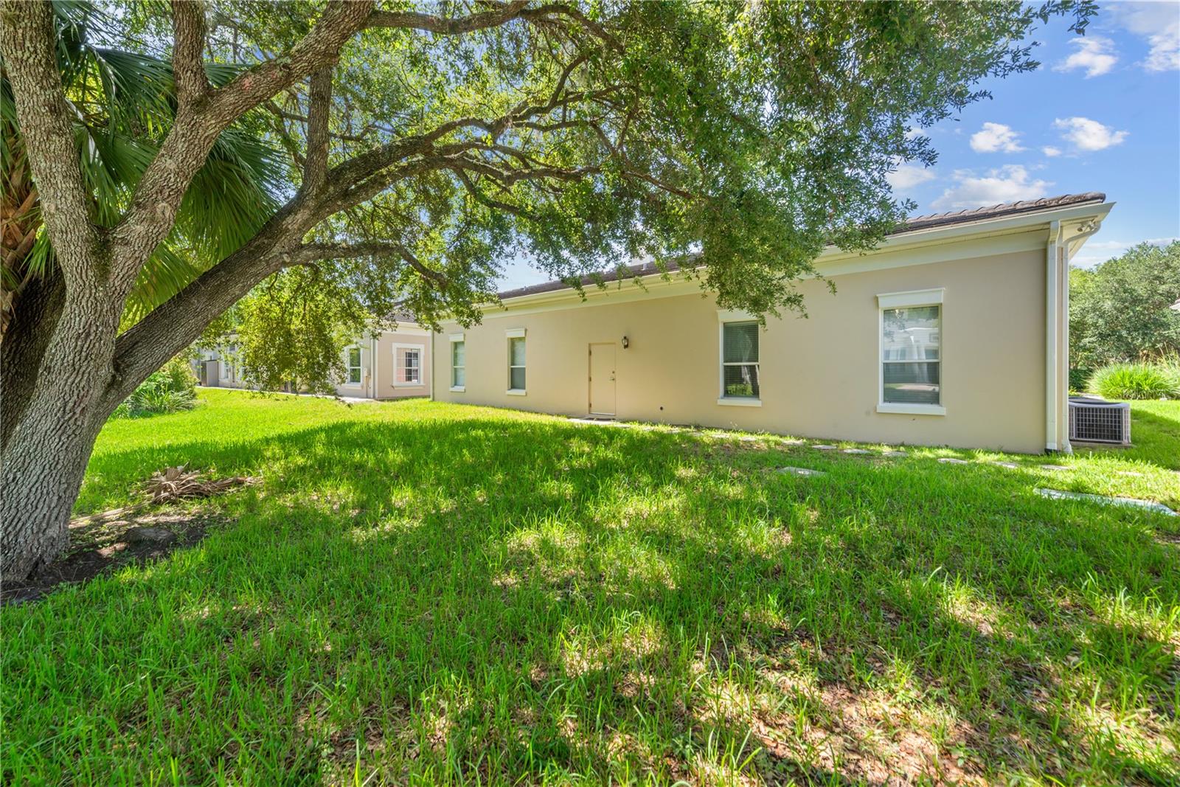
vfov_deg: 81.2
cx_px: 590
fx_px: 459
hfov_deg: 104.2
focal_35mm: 14
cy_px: 394
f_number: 16
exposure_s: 1/13
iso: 160
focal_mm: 14
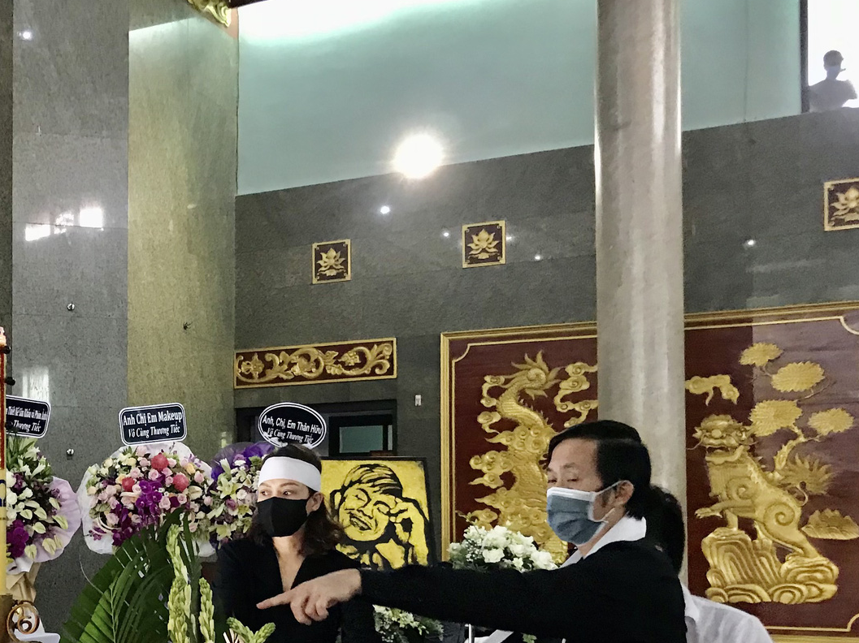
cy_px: 493
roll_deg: +0.4
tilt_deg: +1.3
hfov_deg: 34.7
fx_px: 1315
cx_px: 133
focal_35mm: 53
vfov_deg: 27.1
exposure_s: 1/14
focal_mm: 3.99
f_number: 1.8
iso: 100
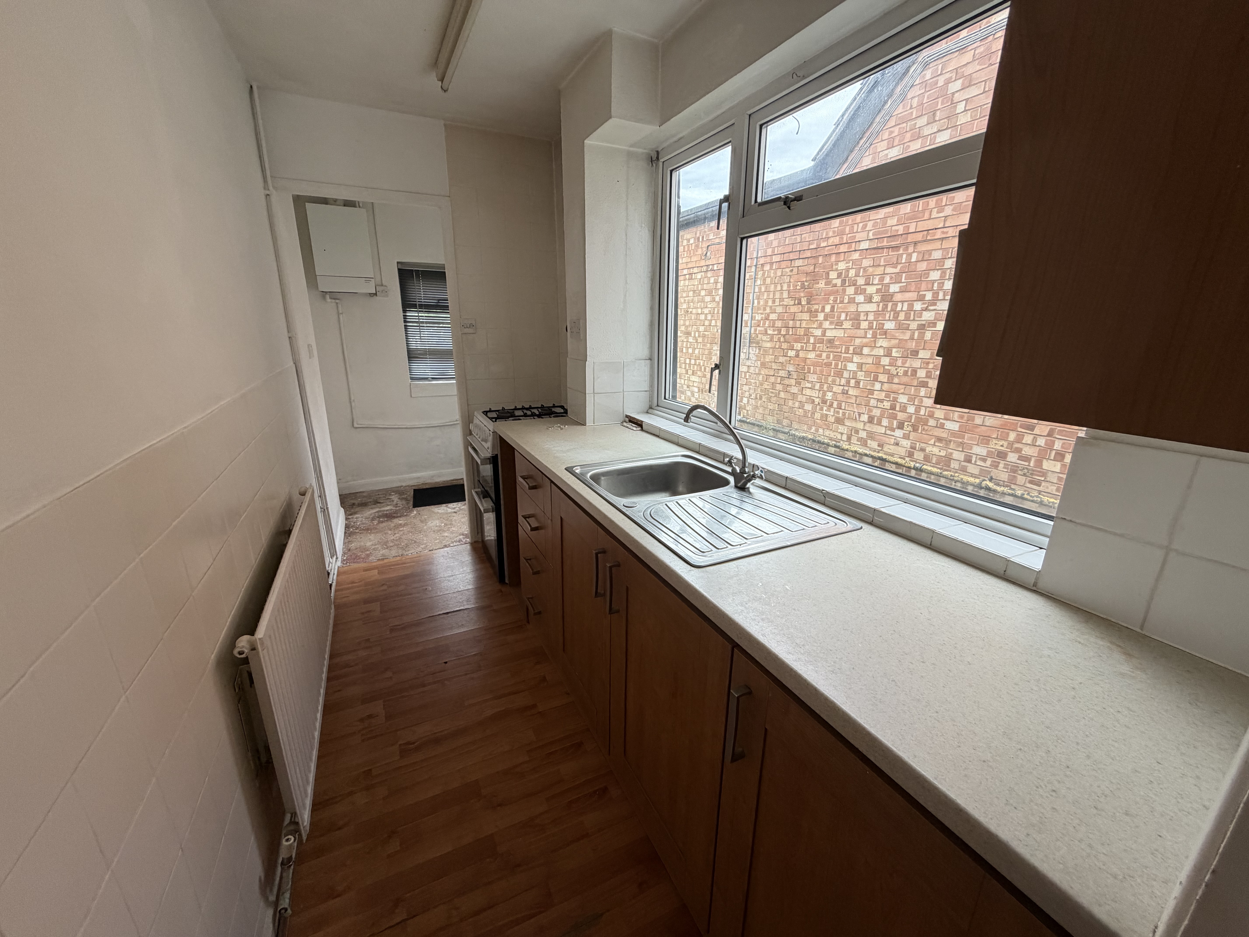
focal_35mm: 14
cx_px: 624
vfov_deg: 85.7
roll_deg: -0.6
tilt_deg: -15.4
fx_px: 505
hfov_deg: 102.1
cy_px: 468
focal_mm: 2.22
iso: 200
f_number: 2.2
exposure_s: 1/121
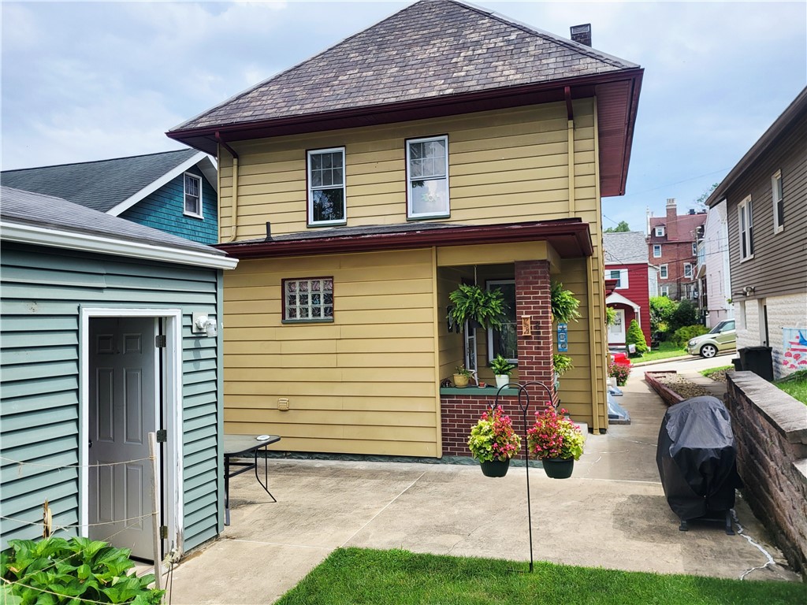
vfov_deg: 53.1
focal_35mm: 26
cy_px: 302
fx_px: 606
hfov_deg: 67.3
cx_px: 404
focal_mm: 5.4
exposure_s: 1/1667
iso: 40
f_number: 1.8
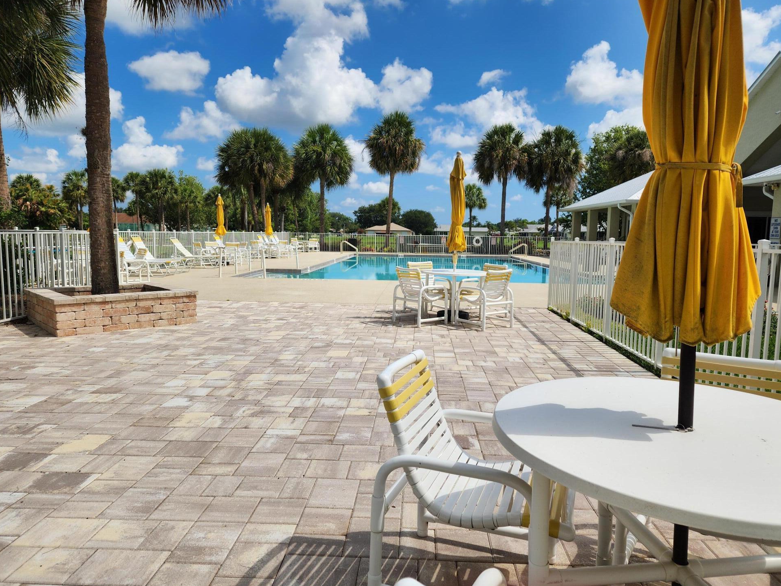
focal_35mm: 24
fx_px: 542
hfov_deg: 71.6
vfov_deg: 56.8
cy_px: 283
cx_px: 404
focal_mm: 6.4
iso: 12
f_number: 1.8
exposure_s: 1/2088
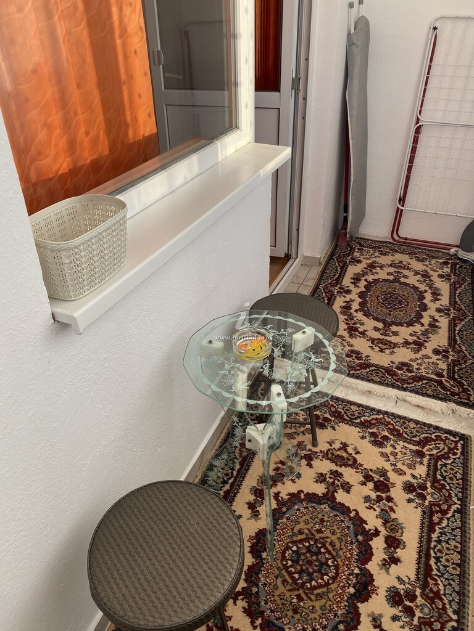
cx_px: 237
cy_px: 316
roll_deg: +2.0
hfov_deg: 53.1
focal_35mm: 26
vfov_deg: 67.3
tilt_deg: -31.9
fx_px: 475
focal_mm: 4.25
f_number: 1.8
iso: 32
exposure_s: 1/127
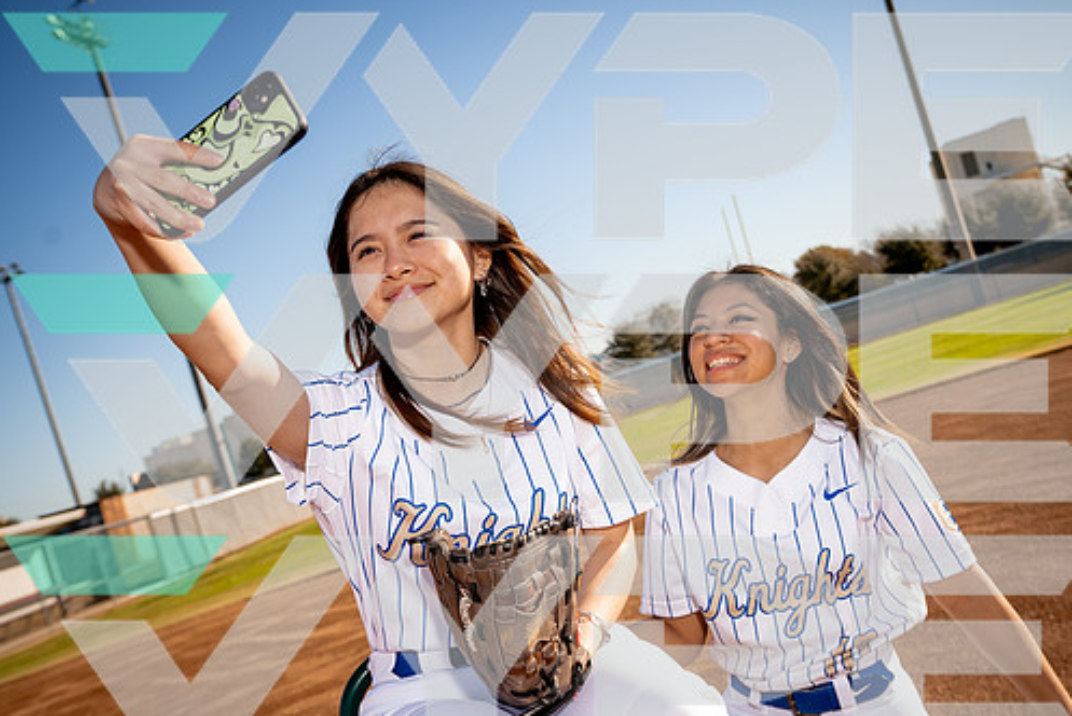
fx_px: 1251
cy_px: 389
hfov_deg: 46.4
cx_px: 559
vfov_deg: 31.9
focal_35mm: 42
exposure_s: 1/250
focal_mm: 36
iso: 100
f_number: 5.6
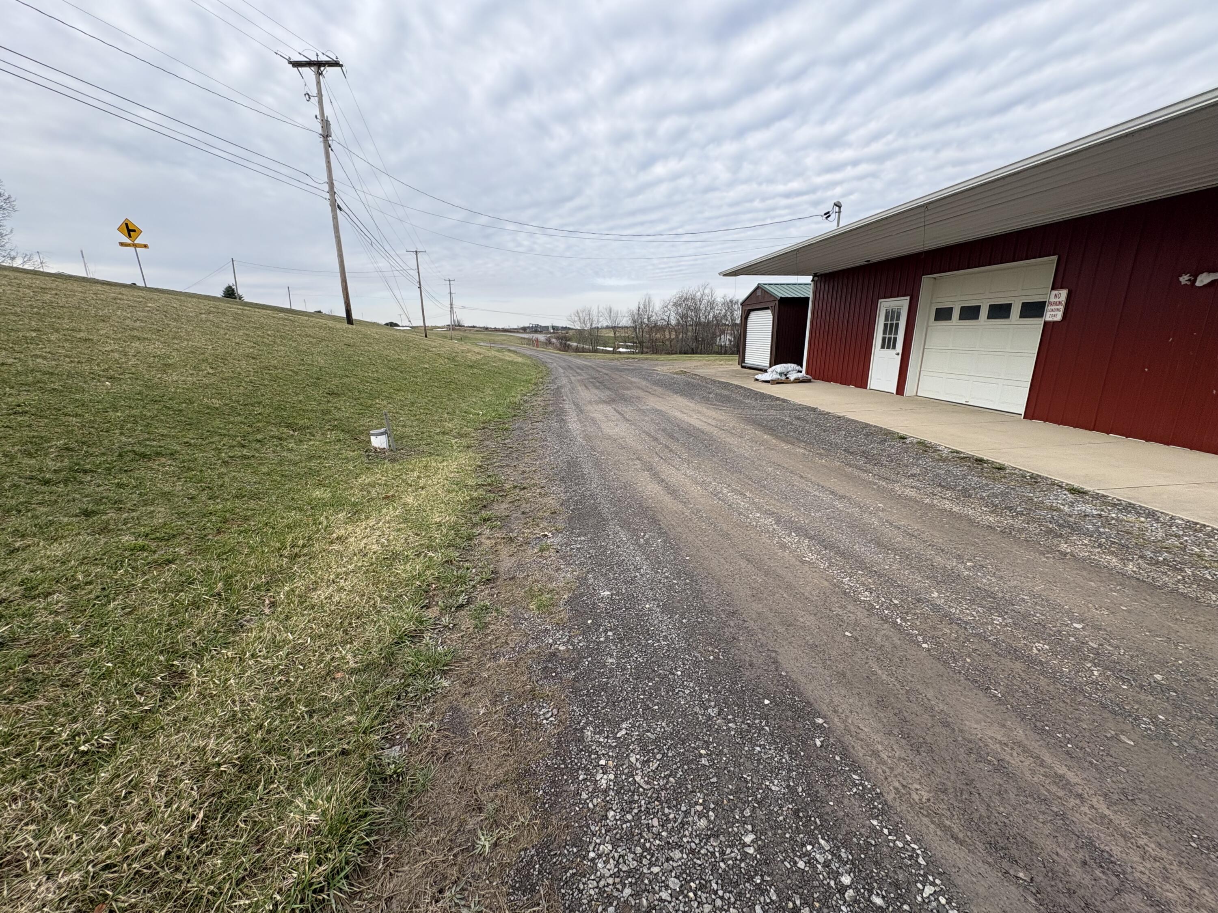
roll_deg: +1.0
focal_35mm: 14
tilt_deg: -13.3
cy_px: 456
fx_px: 493
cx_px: 609
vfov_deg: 85.7
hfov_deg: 102.1
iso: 40
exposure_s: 1/675
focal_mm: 2.22
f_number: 2.2
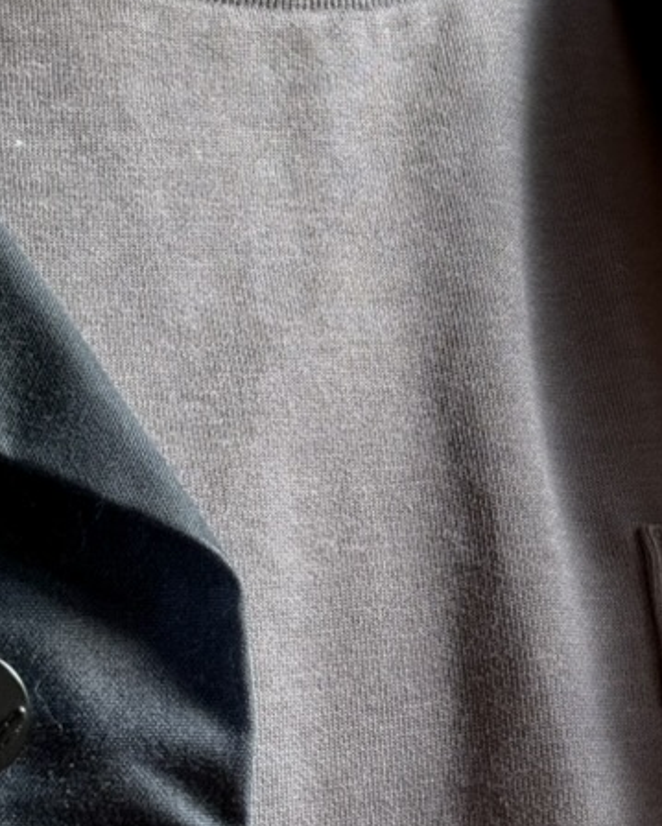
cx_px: 612
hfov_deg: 14.3
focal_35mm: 107
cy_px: 256
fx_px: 2618
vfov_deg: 17.9
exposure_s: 1/60
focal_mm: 6.76
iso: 160
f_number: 1.78
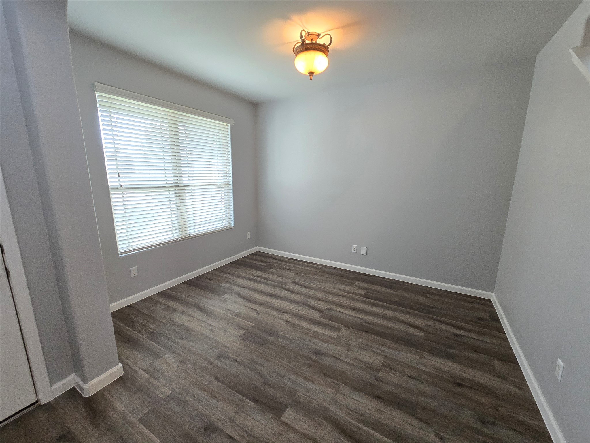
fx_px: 222
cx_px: 295
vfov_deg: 89.9
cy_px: 222
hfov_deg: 106.2
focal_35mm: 13
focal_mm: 2.2
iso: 500
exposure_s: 1/60
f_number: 2.2
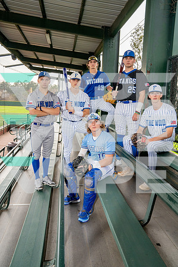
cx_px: 89
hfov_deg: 47.9
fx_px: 200
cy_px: 134
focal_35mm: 27
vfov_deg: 67.4
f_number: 6.3
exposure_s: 1/250
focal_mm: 27
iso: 640
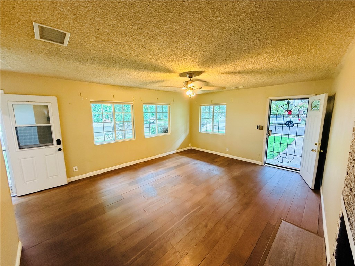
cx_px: 178
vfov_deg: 85.7
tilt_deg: -9.0
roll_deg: +0.4
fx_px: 144
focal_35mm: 14
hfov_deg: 102.1
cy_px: 133
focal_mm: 2.22
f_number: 2.2
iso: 400
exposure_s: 1/60
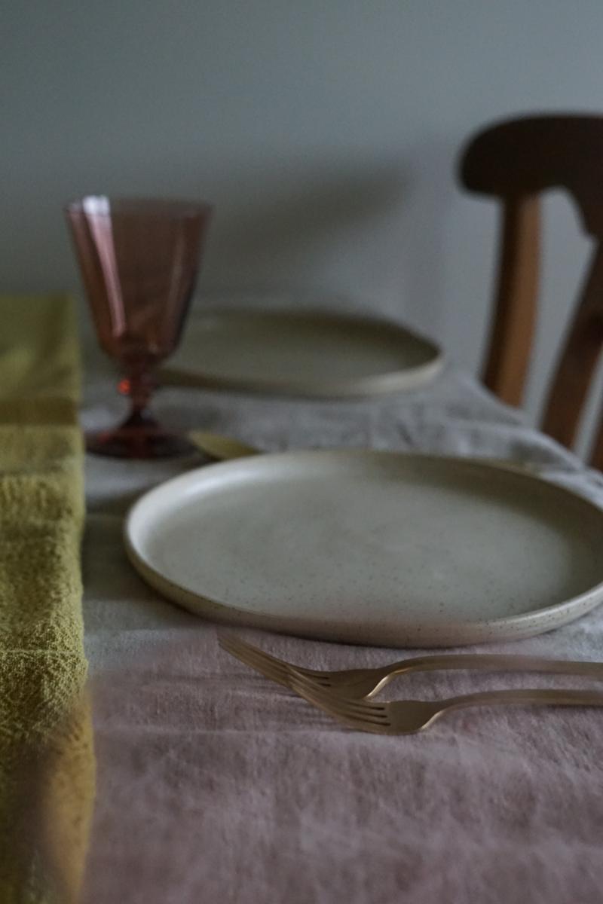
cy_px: 452
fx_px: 1256
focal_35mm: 50
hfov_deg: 27.0
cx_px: 302
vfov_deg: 39.6
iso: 6400
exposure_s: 1/1000
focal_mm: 50
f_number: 4.5
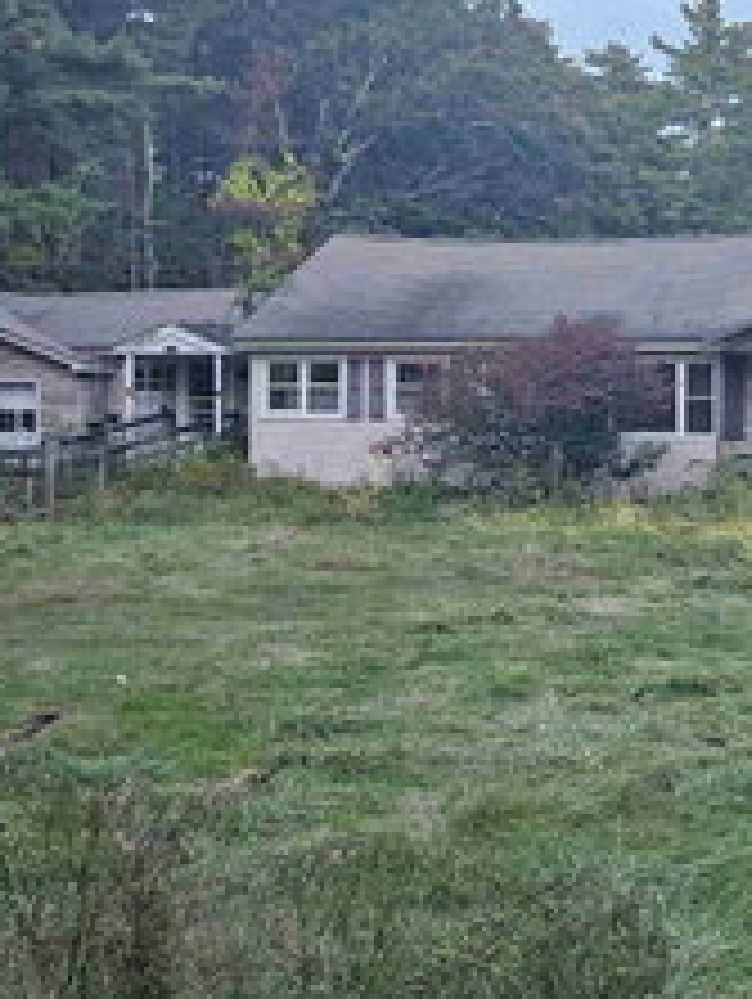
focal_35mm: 53
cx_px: 653
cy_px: 382
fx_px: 1532
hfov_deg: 26.8
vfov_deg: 36.0
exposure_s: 1/120
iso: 400
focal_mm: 6.3
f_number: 1.7
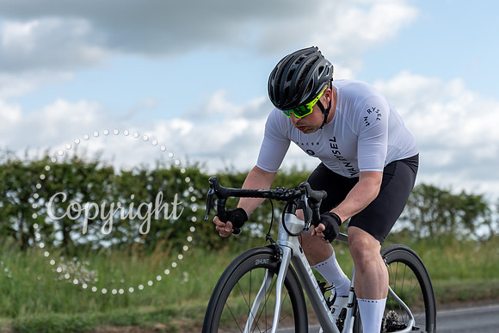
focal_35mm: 88
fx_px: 1223
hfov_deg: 23.0
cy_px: 123
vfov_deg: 15.5
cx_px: 272
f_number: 3.5
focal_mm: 70
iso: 100
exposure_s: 1/1000
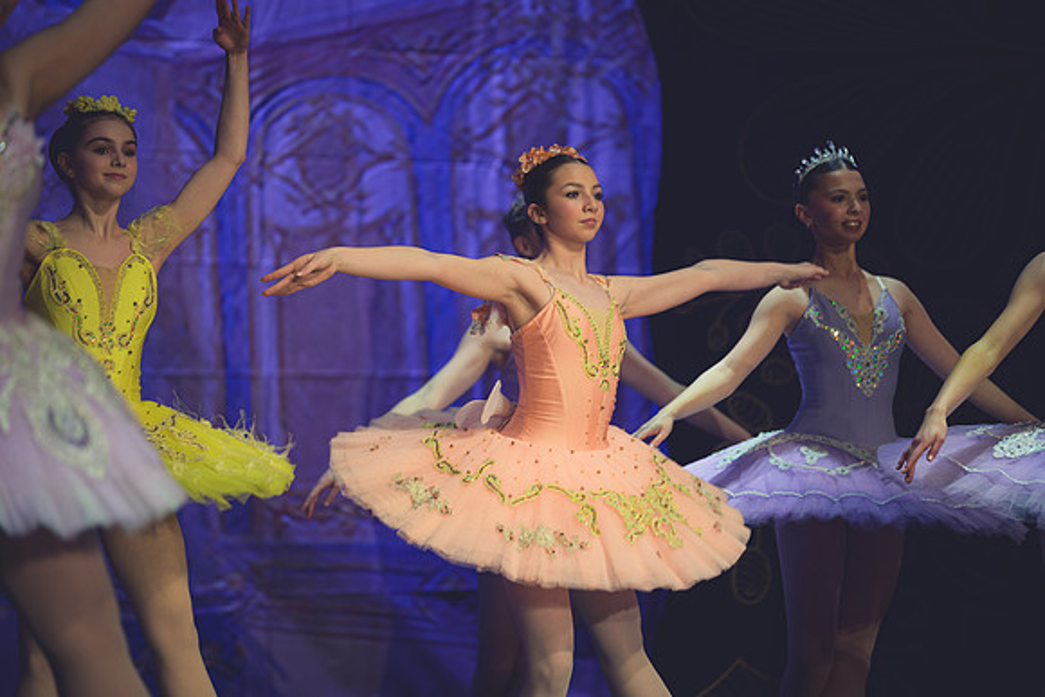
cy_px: 348
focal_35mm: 200
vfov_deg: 6.9
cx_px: 522
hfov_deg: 10.3
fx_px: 5807
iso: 1000
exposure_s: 1/320
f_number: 2.8
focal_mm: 200
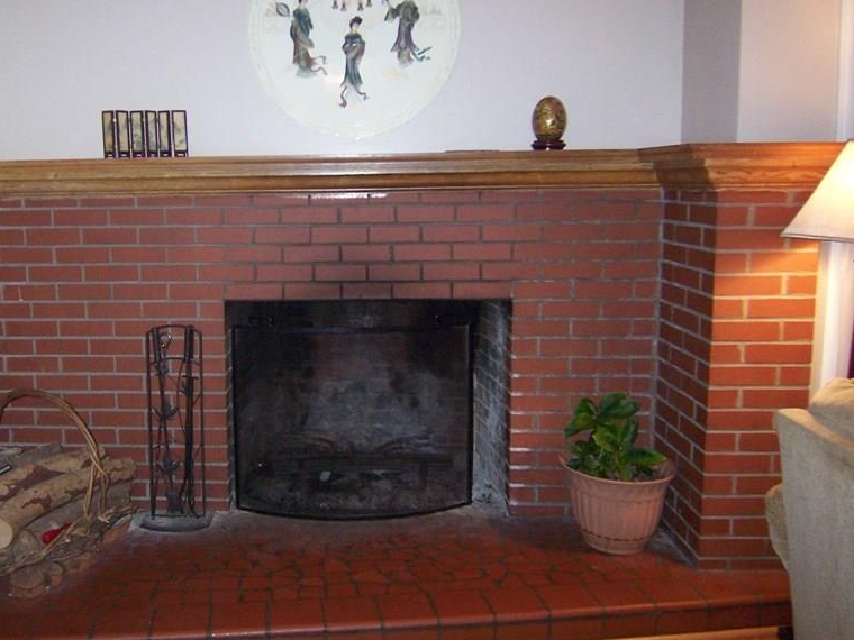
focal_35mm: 31
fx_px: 765
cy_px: 289
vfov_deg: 45.4
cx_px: 311
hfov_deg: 57.5
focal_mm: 3.8
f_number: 2.8
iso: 200
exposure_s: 1/30
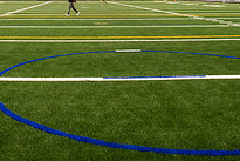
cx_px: 77
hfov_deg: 40.5
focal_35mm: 48
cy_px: -31
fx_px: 320
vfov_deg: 25.3
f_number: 4
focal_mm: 17
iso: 1600
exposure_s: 1/125
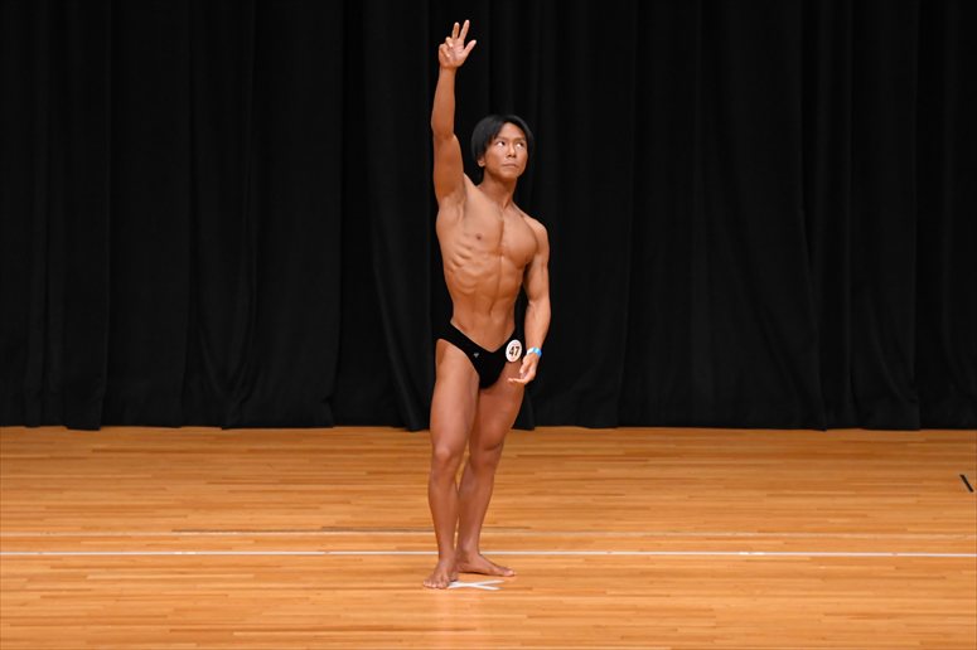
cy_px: 325
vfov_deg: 5.7
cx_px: 488
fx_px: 6510
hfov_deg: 8.6
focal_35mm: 240
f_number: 5.6
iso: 3200
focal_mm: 160
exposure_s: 1/400
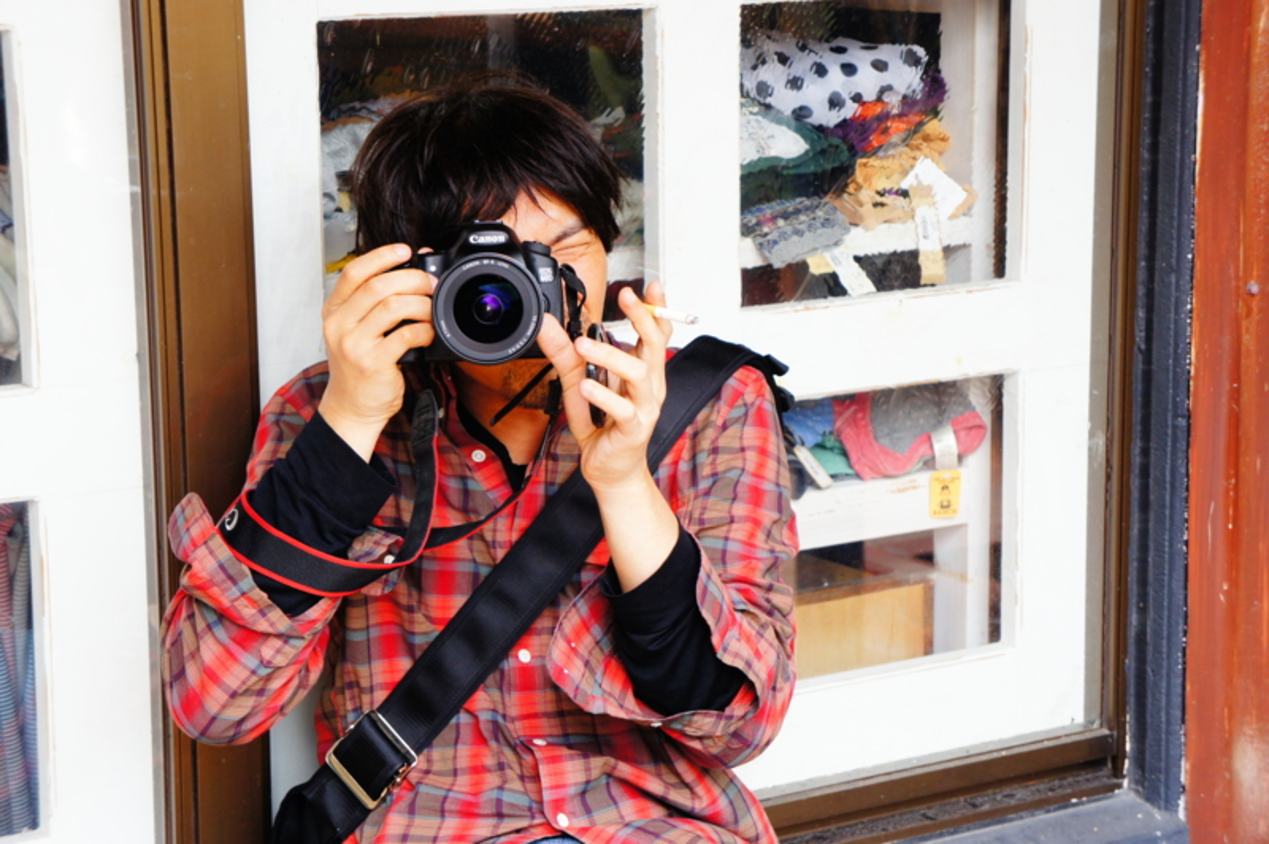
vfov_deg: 16.5
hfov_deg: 24.6
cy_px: 422
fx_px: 2906
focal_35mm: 82
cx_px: 634
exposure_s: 1/100
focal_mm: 55
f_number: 5.6
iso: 500
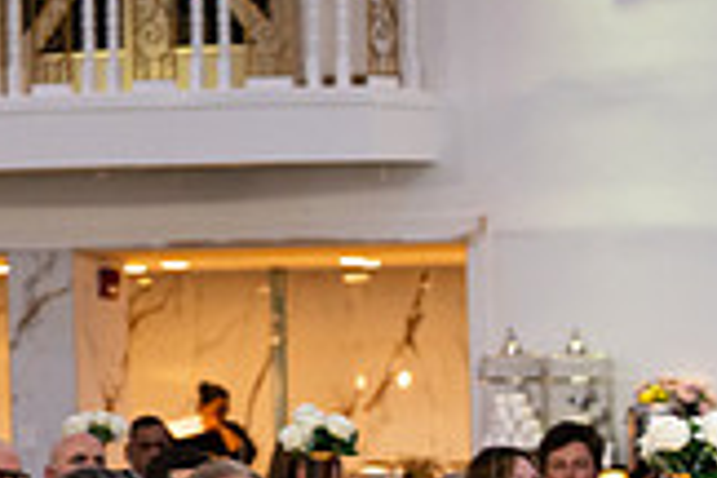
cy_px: 755
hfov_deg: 8.1
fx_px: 4979
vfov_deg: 5.4
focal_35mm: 250
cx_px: 1027
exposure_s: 1/200
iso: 1250
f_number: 2.8
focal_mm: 70
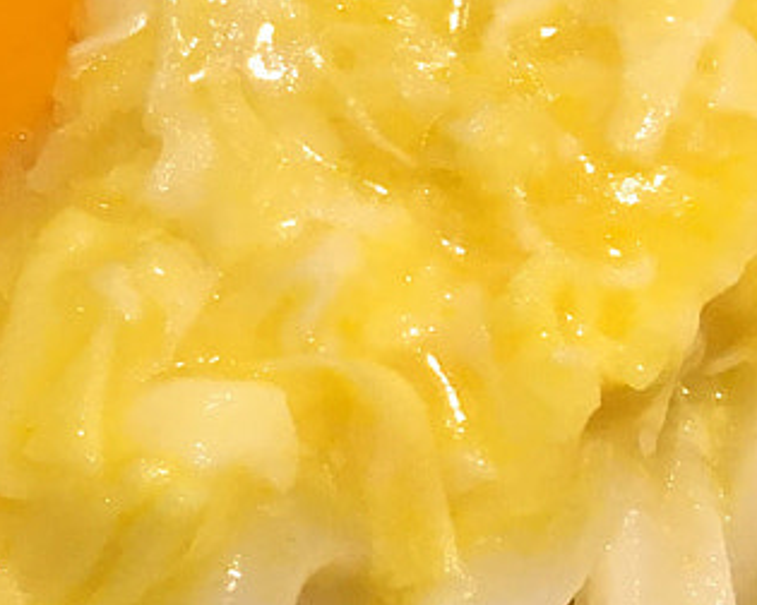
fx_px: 3226
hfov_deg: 12.4
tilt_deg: -54.3
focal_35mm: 144
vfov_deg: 10.7
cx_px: -531
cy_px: 324
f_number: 2.2
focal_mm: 4.15
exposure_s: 1/30
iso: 25
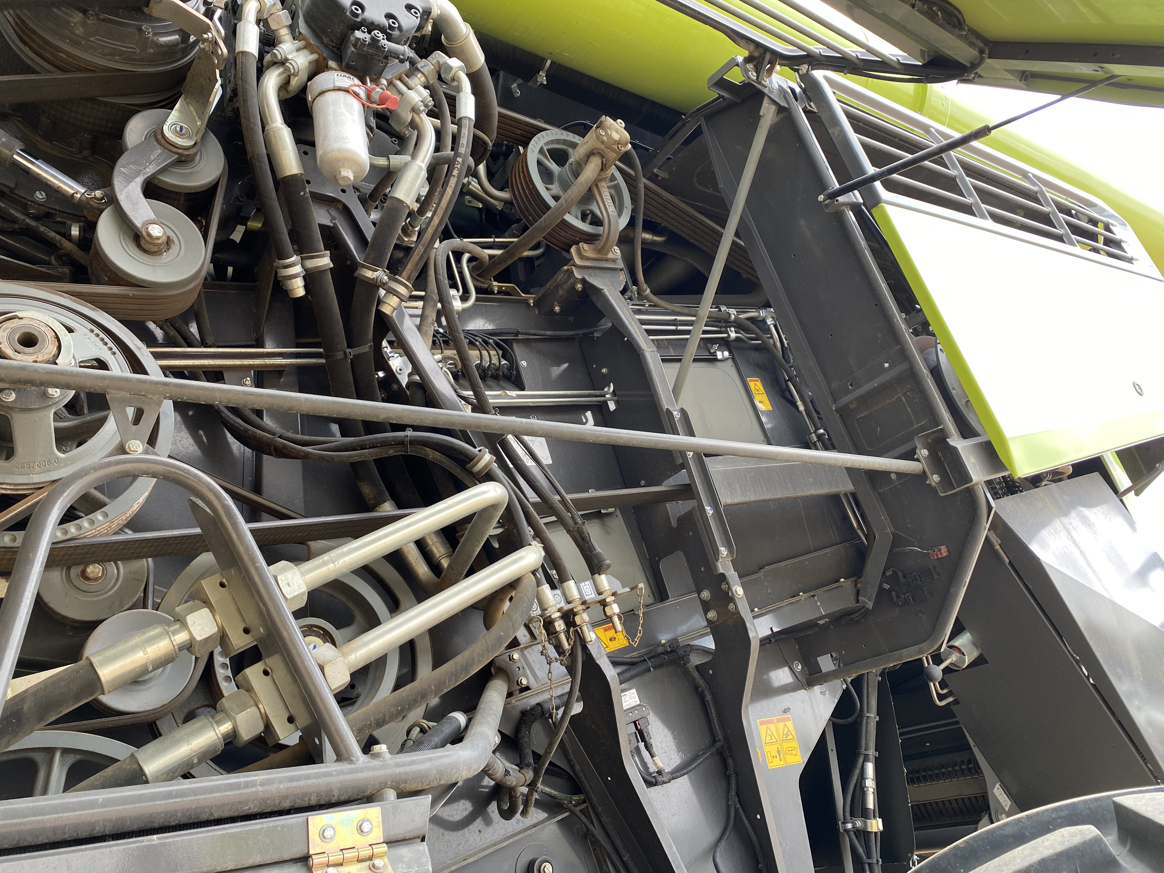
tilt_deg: +25.0
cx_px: 582
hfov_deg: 67.3
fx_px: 874
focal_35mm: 26
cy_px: 436
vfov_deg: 53.1
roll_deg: +8.4
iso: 40
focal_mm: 4.25
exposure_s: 1/121
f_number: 1.8
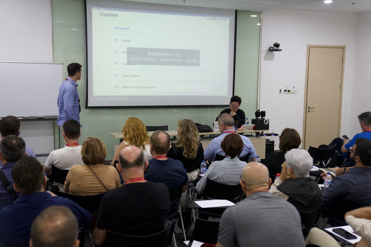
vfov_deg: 29.9
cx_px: 186
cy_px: 124
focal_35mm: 45
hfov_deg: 43.6
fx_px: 464
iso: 1600
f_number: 2.8
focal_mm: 45
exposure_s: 1/160
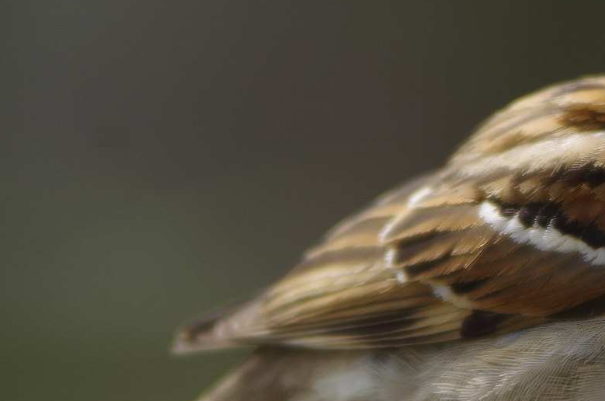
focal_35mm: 789
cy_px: 243
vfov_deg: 1.7
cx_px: 714
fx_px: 13232
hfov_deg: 2.6
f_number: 2.8
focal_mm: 200
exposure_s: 1/250
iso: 200
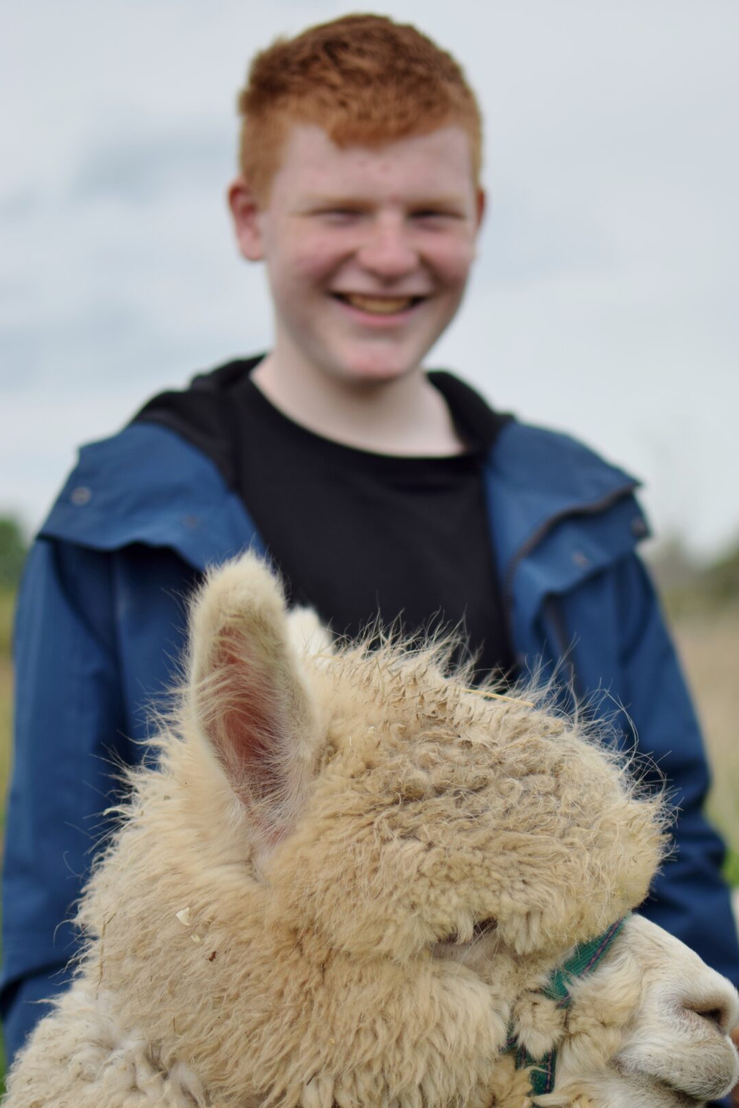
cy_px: 723
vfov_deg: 28.4
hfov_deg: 19.2
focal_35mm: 71
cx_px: 495
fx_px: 2176
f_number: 1.8
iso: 100
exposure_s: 1/4000
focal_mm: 35
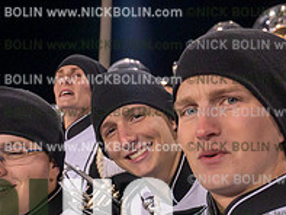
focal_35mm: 68
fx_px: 562
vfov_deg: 20.5
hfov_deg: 28.1
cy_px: 247
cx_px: 70
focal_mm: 24
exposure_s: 1/640
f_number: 4.5
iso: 5000
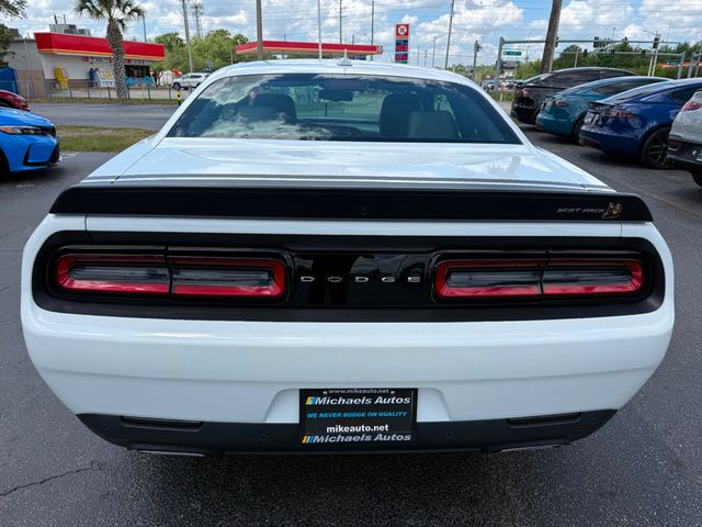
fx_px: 487
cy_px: 264
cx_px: 351
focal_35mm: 24
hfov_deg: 71.6
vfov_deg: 56.8
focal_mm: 6.76
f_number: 1.78
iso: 80
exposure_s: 1/4167
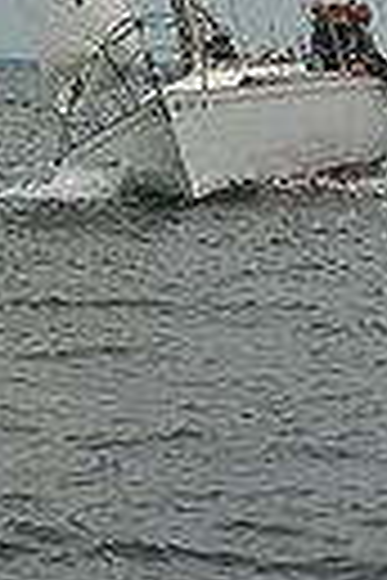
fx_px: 5434
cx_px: 16
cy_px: -499
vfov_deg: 6.0
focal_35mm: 337
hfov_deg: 4.1
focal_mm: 75
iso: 320
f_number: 13
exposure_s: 1/1000
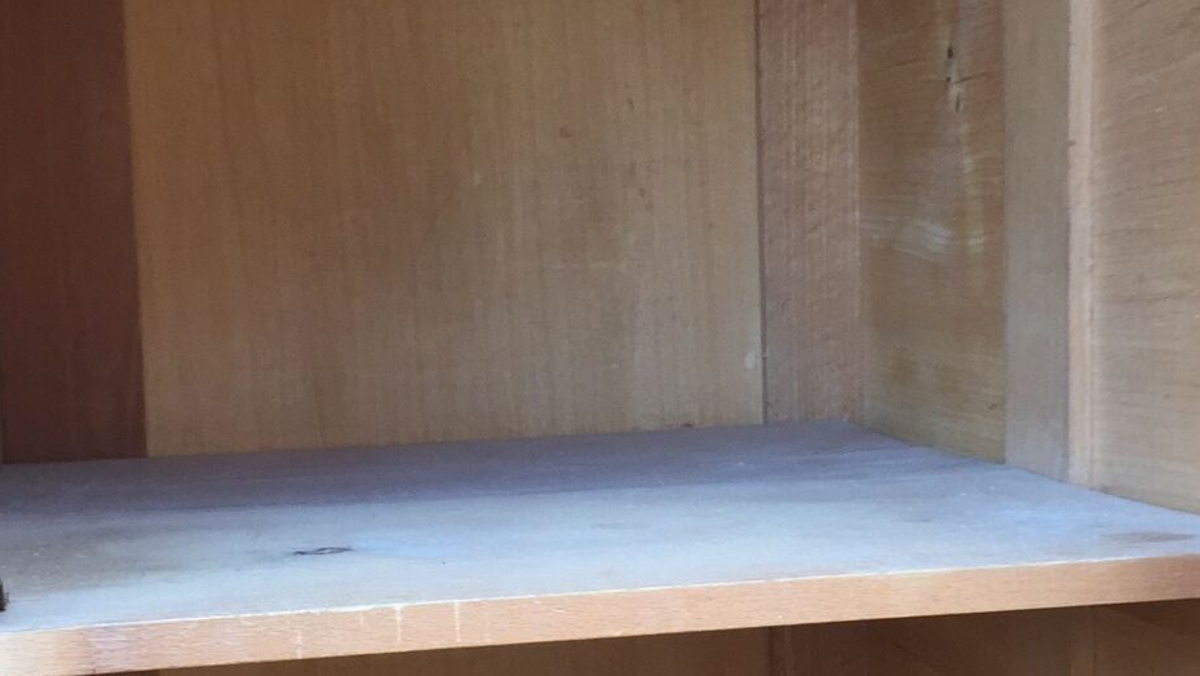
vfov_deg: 17.7
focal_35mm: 68
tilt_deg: -8.4
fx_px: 2164
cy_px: 485
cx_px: 517
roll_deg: +1.2
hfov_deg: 31.0
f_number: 2.2
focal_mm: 4.15
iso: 50
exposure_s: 1/100
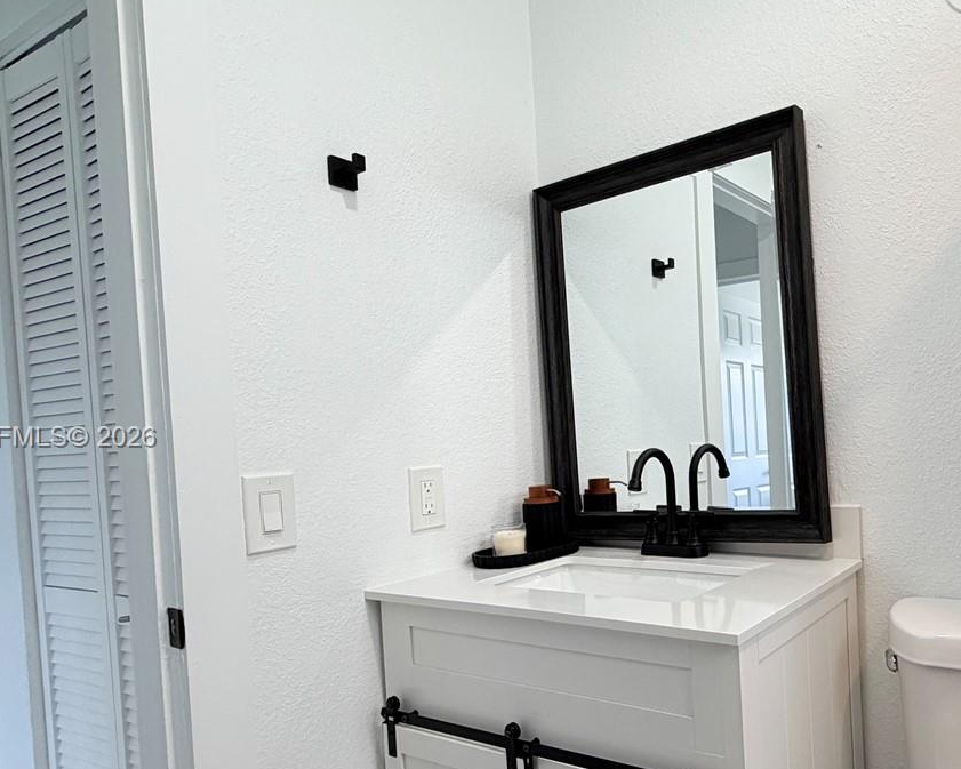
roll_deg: +3.4
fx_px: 740
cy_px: 439
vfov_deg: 54.7
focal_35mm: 26
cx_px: 714
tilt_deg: -0.3
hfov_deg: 62.5
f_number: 2.2
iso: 160
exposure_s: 1/120
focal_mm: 2.22
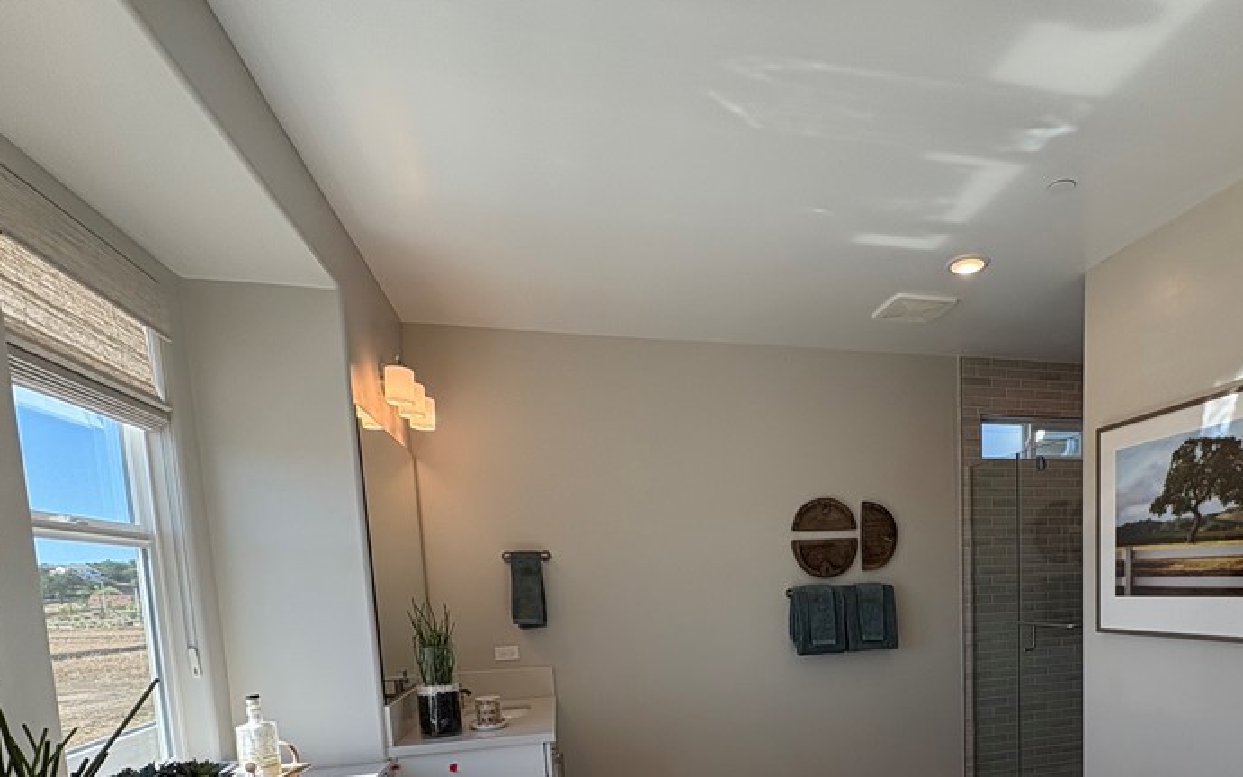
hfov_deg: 77.9
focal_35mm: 22
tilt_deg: -6.1
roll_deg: +2.9
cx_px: 793
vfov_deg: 50.3
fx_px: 745
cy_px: 664
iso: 64
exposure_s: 1/324
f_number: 2.2
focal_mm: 2.22
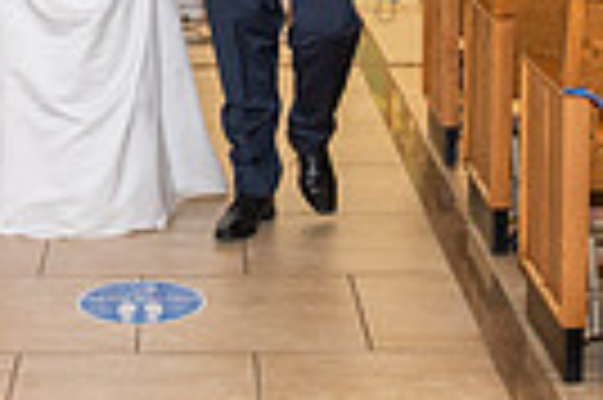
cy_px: -187
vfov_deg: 12.5
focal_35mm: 104
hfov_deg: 19.6
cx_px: 220
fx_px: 1740
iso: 1000
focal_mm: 24
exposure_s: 1/160
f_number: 2.8
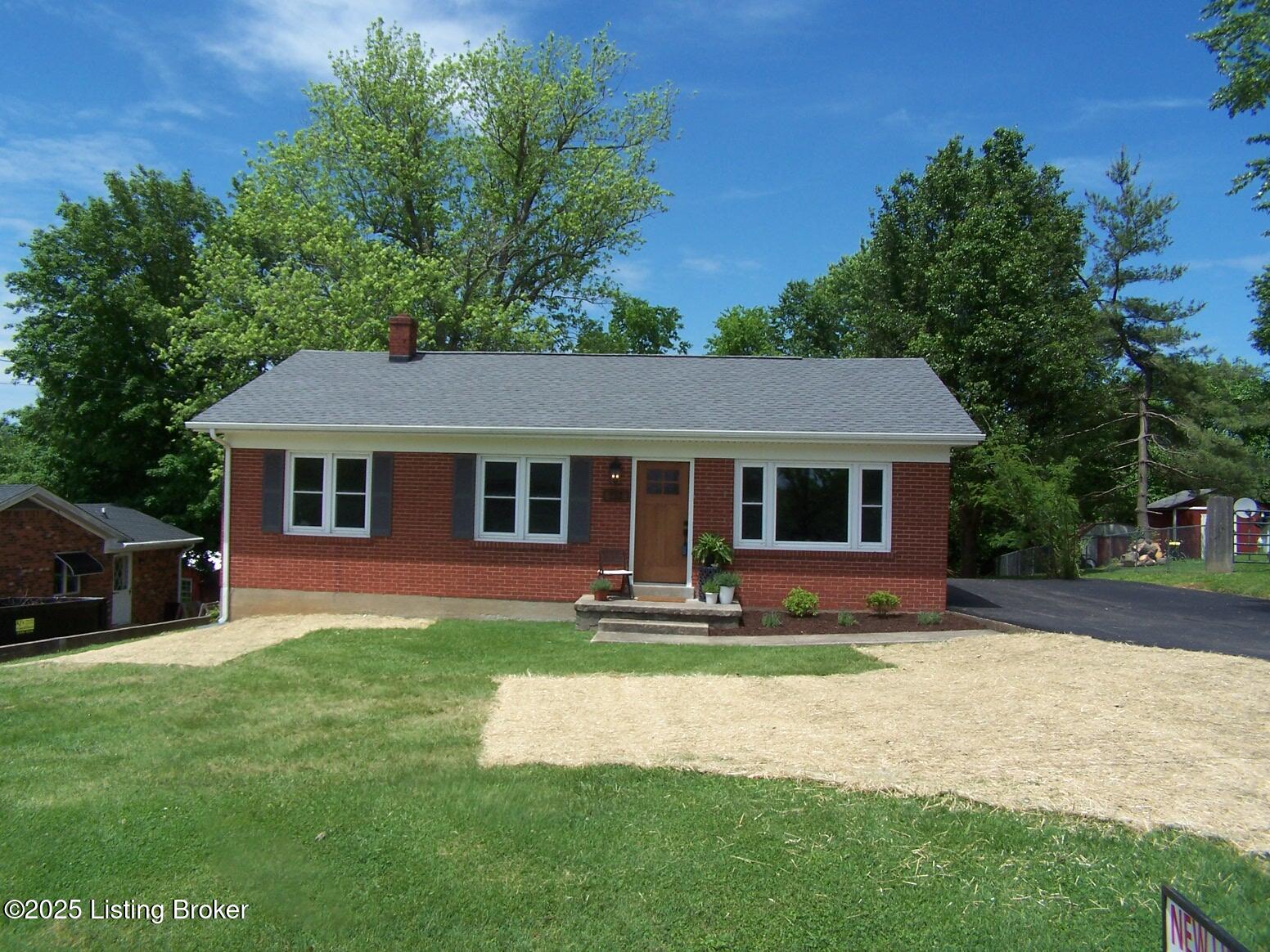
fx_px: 1394
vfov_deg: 37.7
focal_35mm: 38
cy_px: 476
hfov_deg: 49.0
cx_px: 635
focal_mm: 6.3
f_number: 4
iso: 80
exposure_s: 1/750
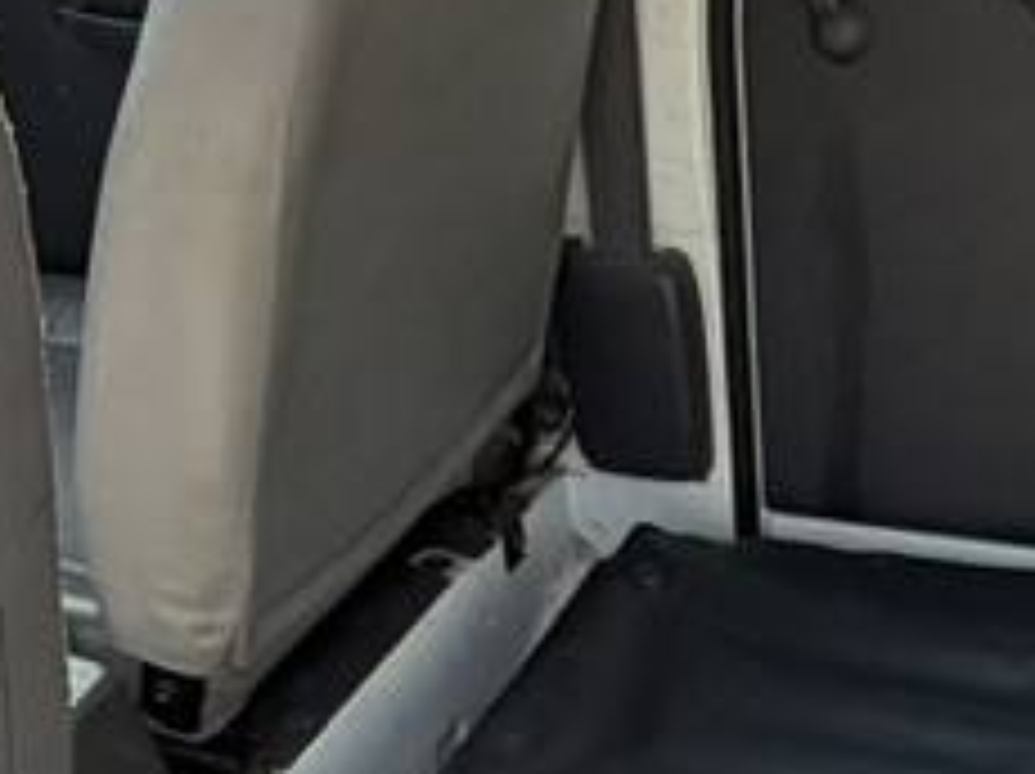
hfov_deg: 24.2
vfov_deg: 17.3
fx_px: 2330
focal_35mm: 78
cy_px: 1094
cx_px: 976
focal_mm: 2.22
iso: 50
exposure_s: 1/151
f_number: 2.2
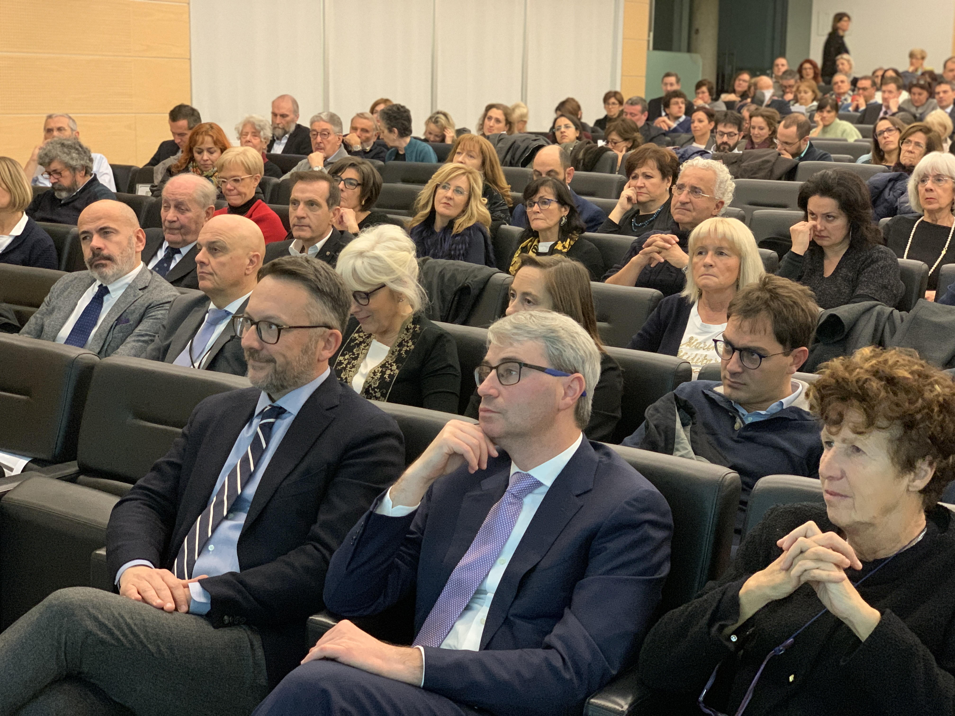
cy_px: 358
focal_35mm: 52
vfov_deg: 28.0
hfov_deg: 36.8
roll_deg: -1.5
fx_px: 1435
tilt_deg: -9.7
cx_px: 478
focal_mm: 6
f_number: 2.4
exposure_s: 1/36
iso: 500
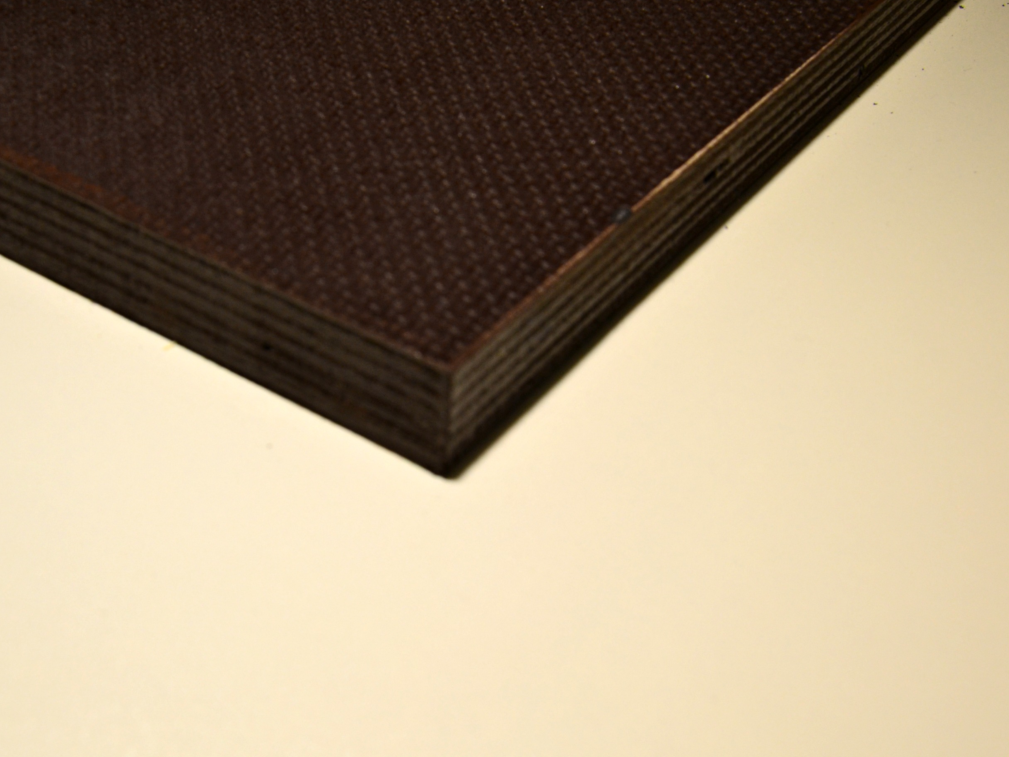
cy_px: 387
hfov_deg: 34.9
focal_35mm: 55
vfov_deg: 26.6
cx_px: 442
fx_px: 1603
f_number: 9
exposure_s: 1/125
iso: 400
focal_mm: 28
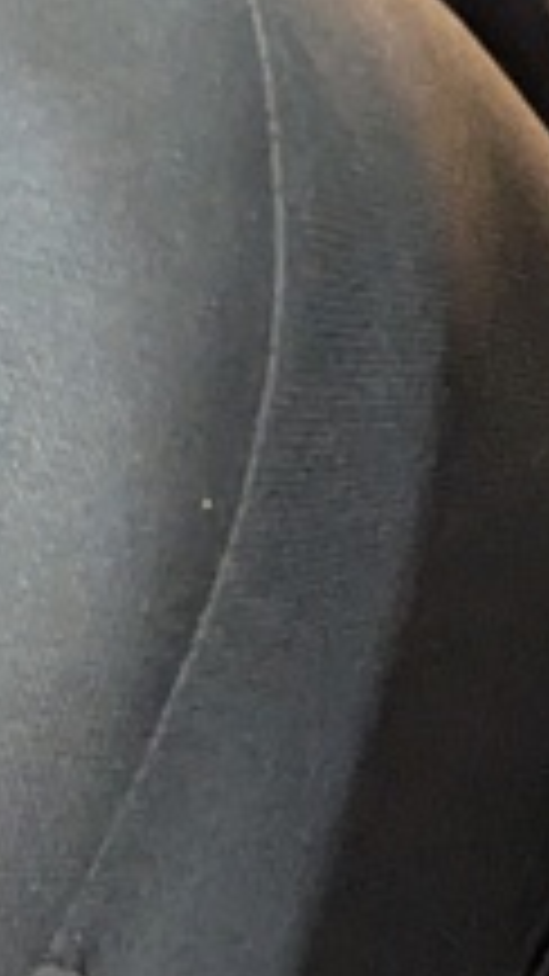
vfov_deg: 25.8
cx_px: 1476
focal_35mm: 72
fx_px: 1864
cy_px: 1214
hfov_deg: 11.9
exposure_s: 1/24
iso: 223
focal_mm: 1.83
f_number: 2.2
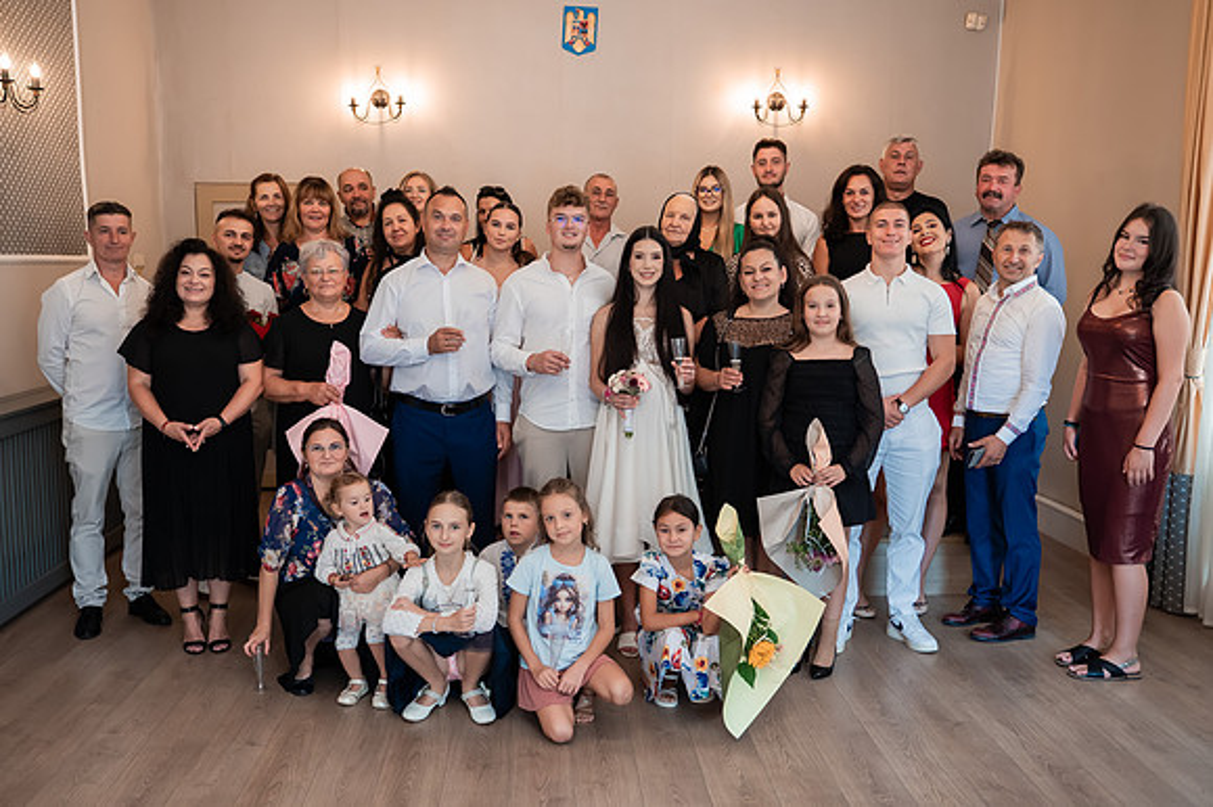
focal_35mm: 34
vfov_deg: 39.0
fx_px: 1139
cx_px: 569
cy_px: 439
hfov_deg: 56.0
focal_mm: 28
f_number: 2.8
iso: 1600
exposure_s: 1/200
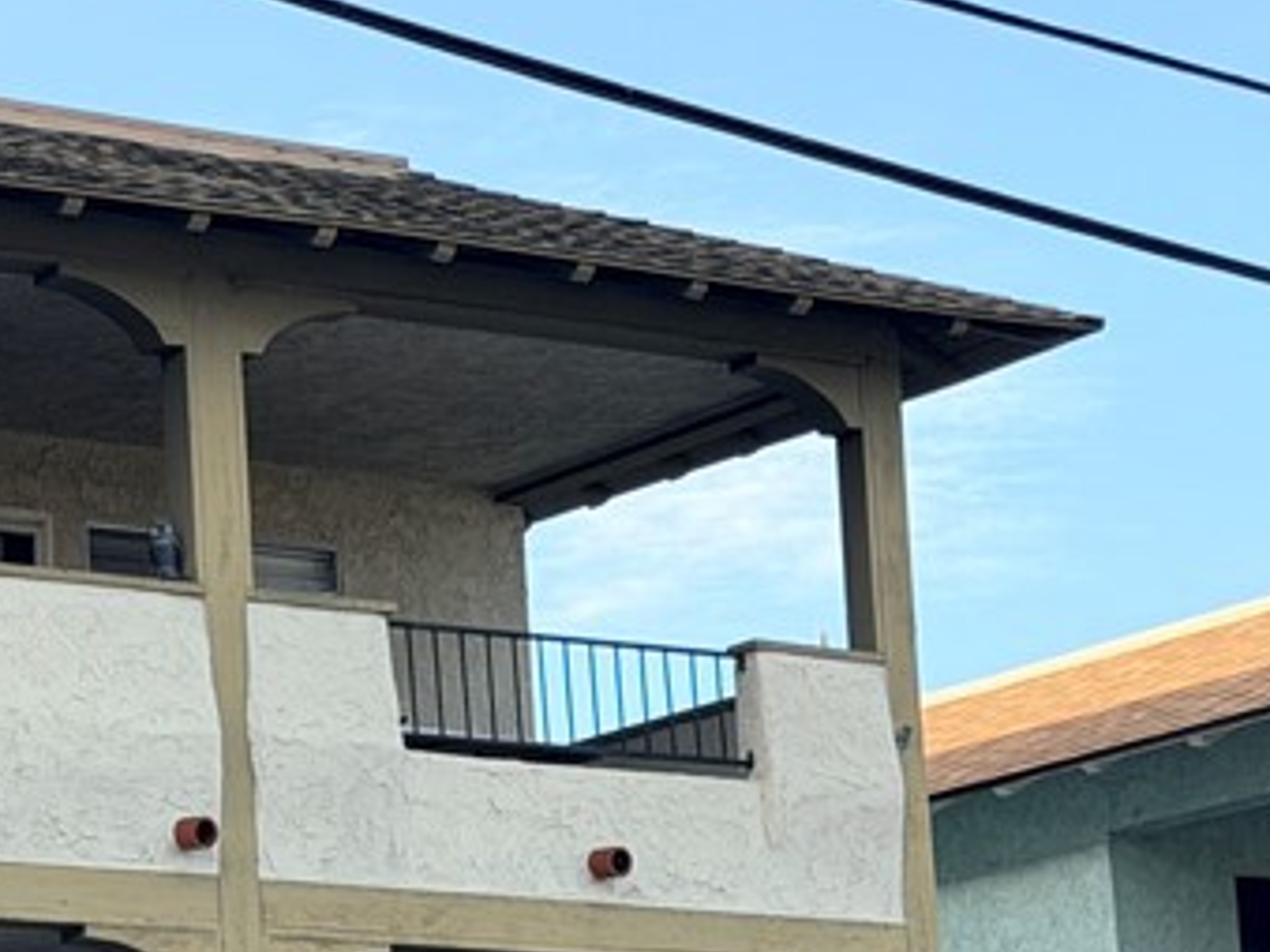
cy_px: 795
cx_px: -262
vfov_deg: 10.2
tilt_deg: +10.4
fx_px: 5318
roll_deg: +1.9
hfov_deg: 13.3
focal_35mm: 145
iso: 64
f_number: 1.78
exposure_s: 1/1575
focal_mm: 6.76
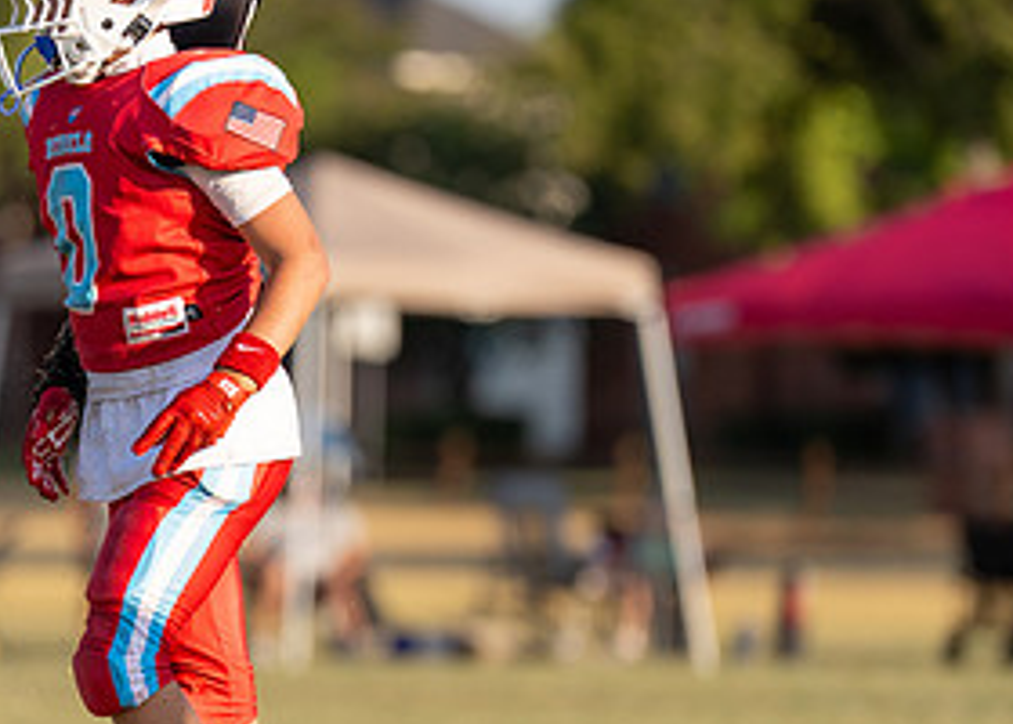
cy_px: 509
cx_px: 178
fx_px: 14097
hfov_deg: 4.1
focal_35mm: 490
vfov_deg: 2.9
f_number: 3.2
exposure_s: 1/2000
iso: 125
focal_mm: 200
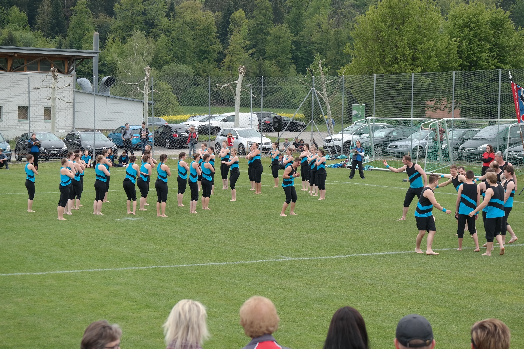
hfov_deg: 26.3
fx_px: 1120
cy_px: 174
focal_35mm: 77
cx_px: 262
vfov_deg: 17.7
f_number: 4.5
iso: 100
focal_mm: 50
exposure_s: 1/250
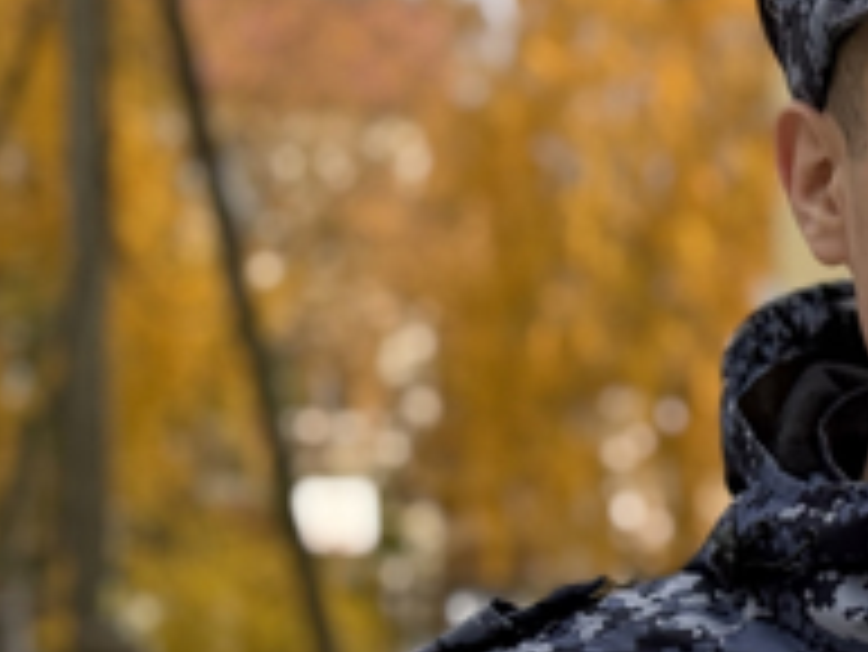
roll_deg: +1.7
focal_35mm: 166
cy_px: 616
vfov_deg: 8.9
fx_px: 4165
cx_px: 1091
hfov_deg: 11.6
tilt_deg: -0.1
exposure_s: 1/939
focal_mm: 6.76
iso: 64
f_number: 1.78
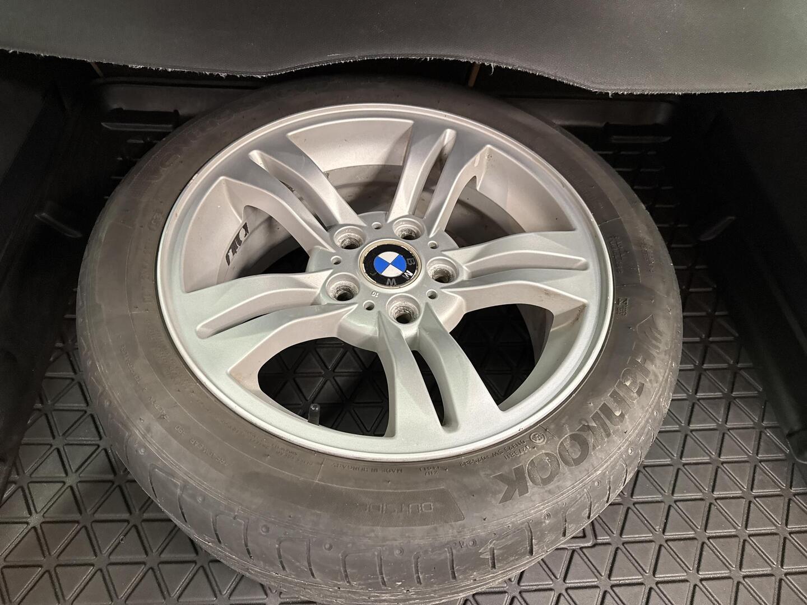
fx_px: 560
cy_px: 302
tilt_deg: -53.6
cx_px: 404
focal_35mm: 24
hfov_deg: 71.6
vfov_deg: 56.8
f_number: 1.78
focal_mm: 6.76
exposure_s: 1/50
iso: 400
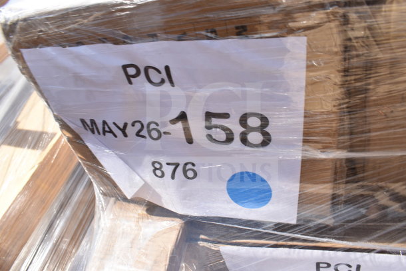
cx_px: 203
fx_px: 305
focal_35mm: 27
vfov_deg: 48.0
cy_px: 136
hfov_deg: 67.4
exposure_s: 1/250
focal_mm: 18
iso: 200
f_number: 8
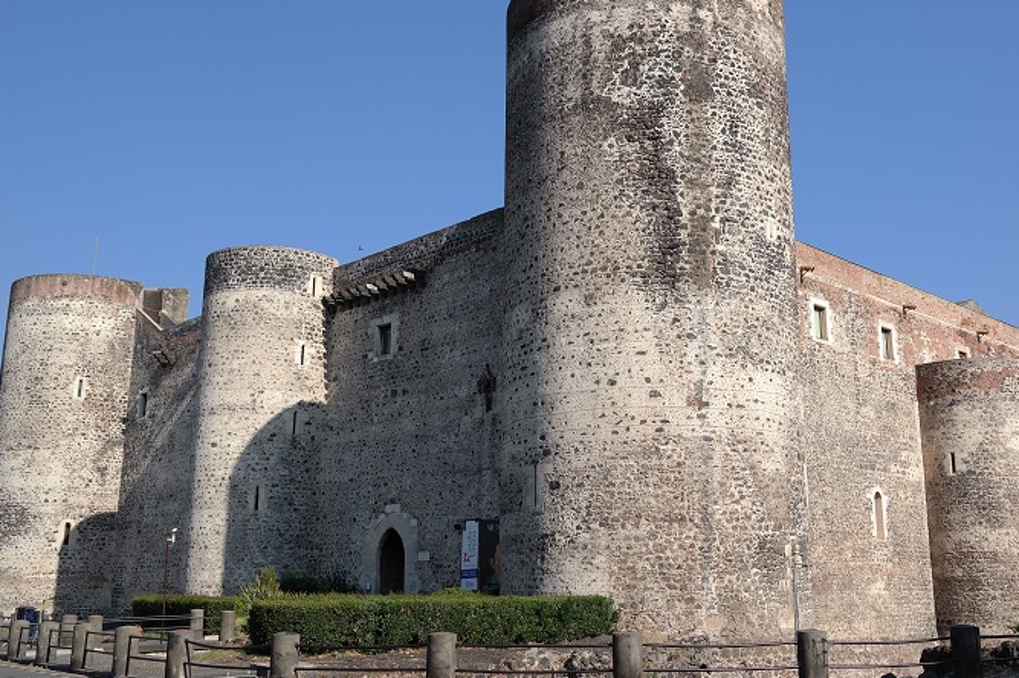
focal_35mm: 36
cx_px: 571
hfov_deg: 53.0
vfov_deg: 36.8
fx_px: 1018
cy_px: 317
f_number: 7.1
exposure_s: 1/320
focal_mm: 20
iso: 100
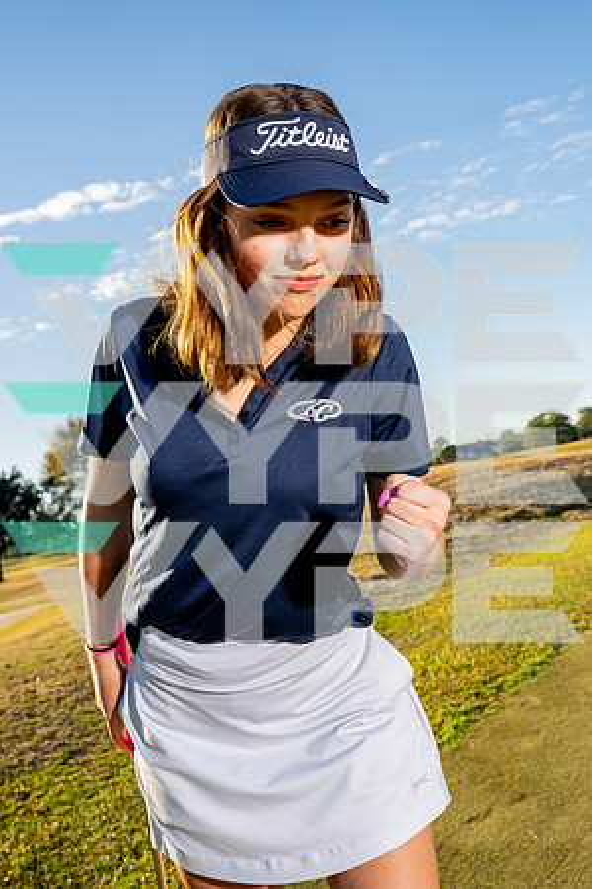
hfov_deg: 35.1
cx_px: 296
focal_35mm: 38
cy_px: 444
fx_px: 937
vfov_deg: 50.7
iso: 100
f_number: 8
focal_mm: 38
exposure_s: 1/250
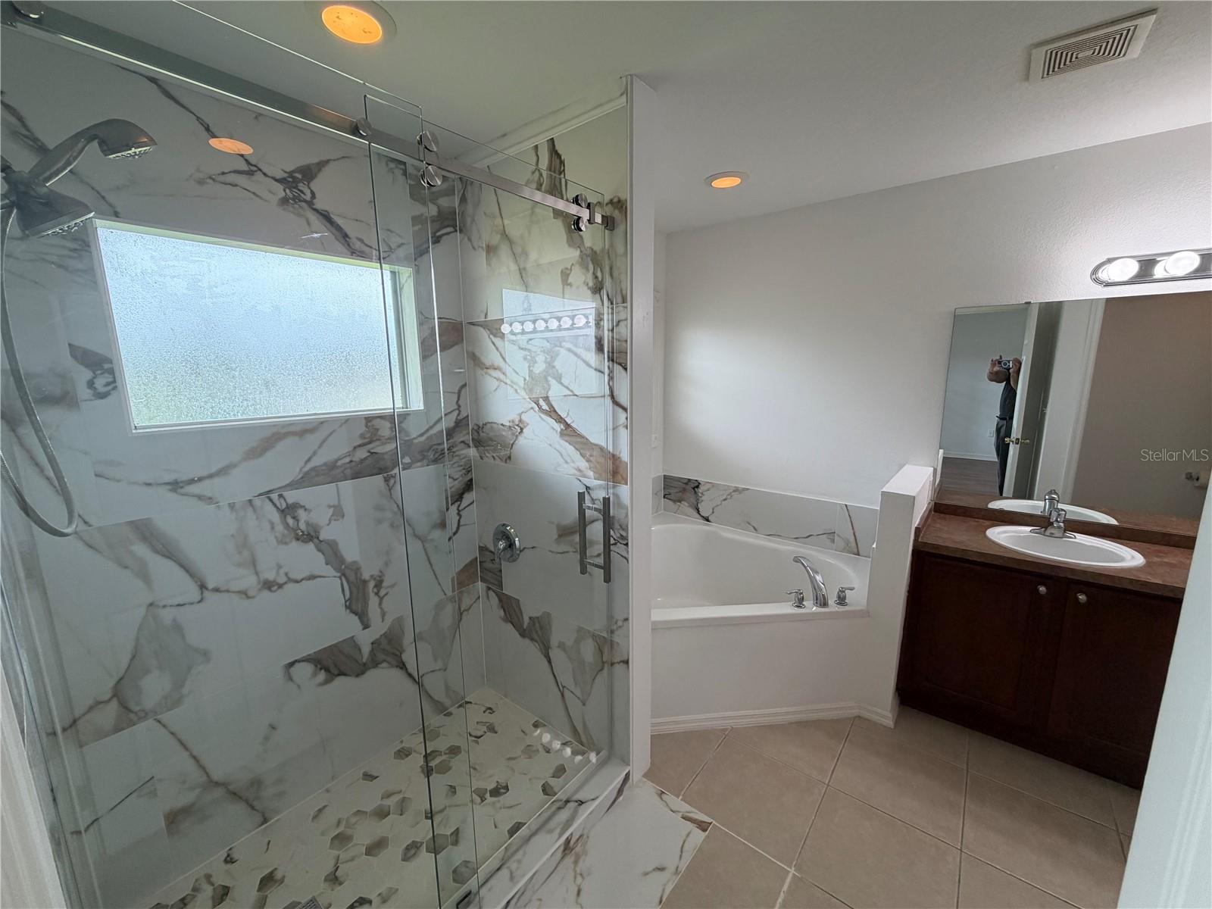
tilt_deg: -10.2
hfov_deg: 102.1
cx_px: 606
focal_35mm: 14
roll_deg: +0.8
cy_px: 454
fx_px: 490
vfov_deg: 85.7
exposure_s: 1/120
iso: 125
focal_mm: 2.22
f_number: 2.2
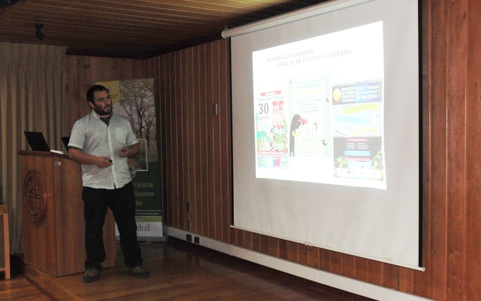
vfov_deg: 29.2
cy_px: 164
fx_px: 577
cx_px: 240
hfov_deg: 45.3
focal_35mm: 44
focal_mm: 7.4
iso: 200
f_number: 3.6
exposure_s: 1/50
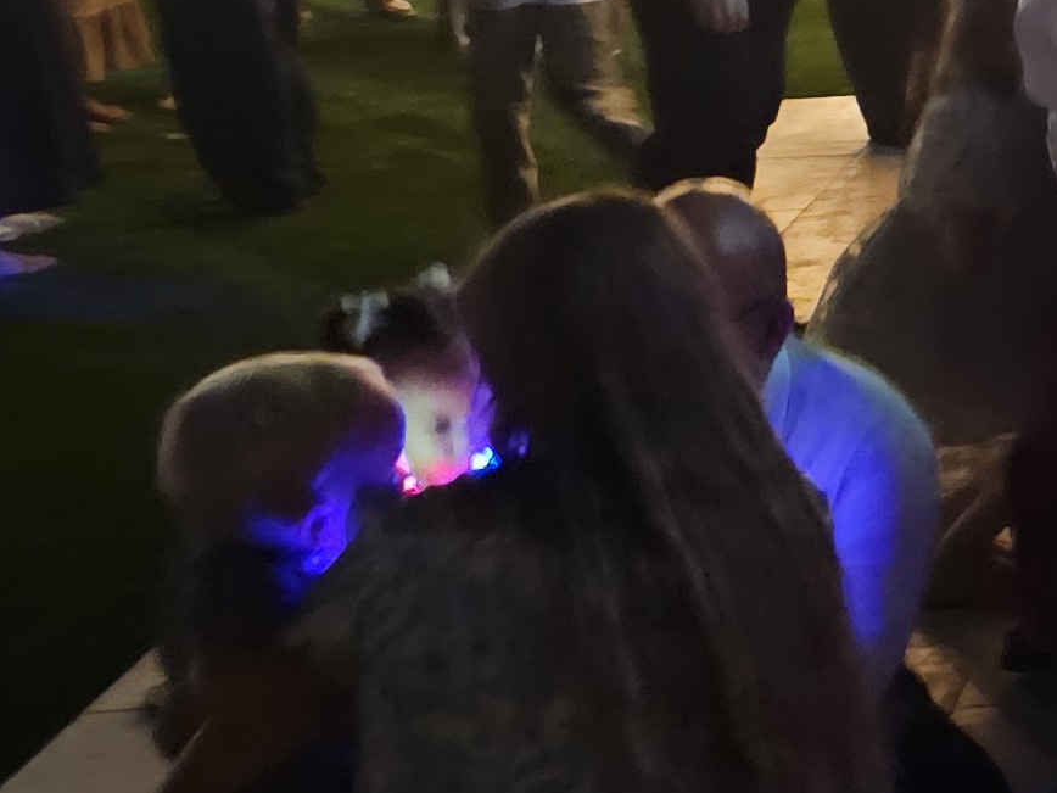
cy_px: -12
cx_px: 1986
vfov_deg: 13.7
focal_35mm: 106
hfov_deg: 15.5
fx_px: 3237
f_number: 1.7
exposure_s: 1/24
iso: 1250
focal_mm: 6.3
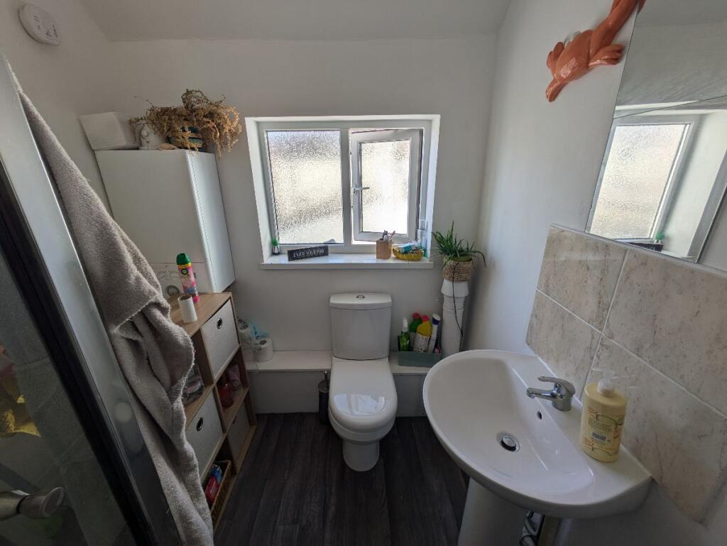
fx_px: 294
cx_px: 364
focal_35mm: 14
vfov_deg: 85.7
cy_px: 273
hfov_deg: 102.0
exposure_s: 1/583
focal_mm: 1.83
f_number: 2.2
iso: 43
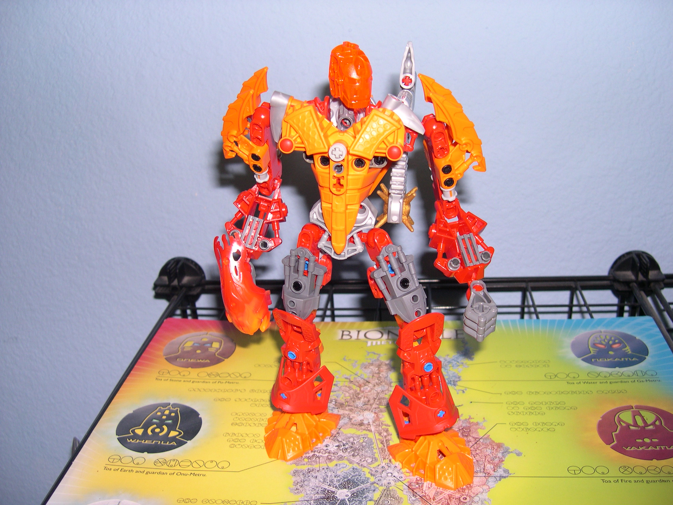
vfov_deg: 37.7
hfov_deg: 49.0
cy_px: 252
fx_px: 739
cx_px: 336
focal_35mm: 38
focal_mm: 8
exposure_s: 1/60
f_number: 2.8
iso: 100
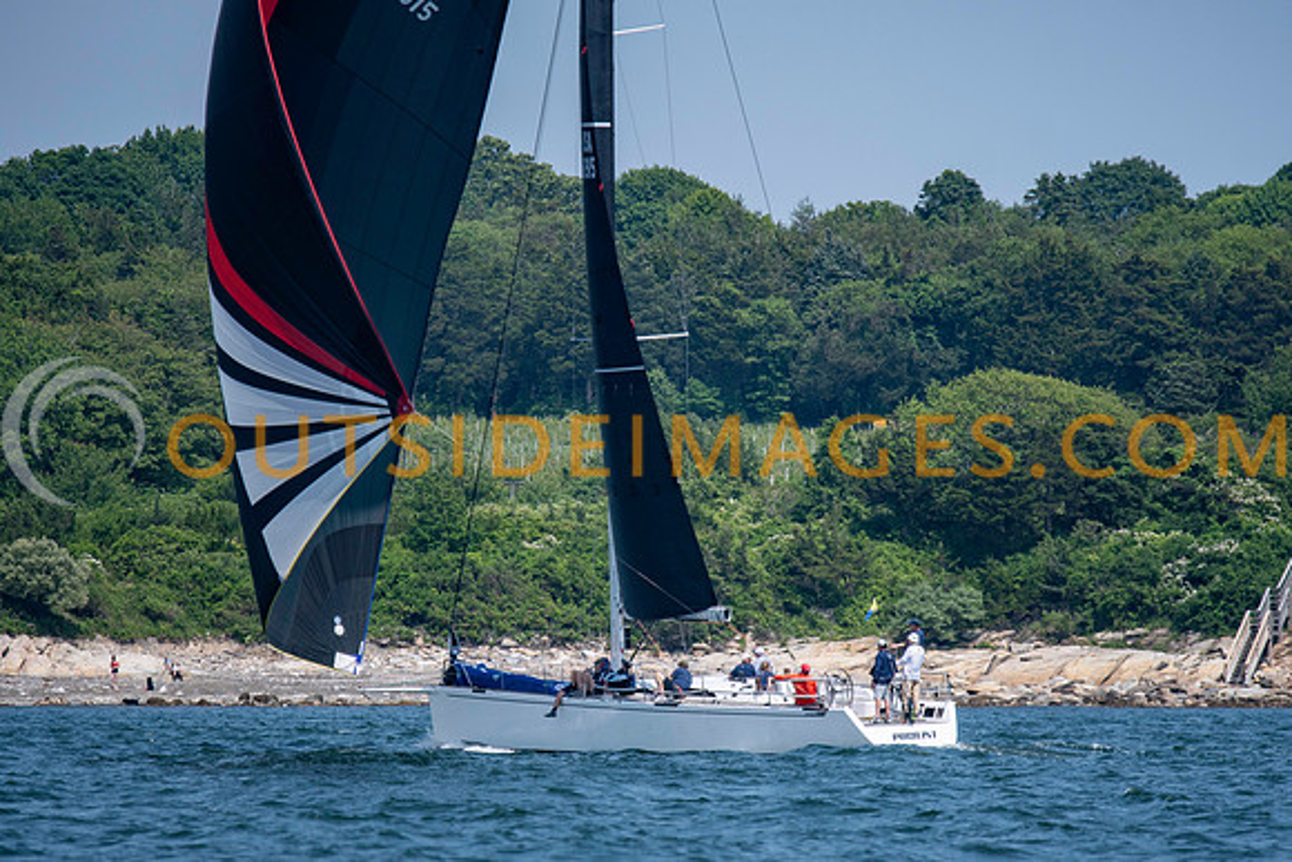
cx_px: 646
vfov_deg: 3.0
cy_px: 431
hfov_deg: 4.5
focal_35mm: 460
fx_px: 16523
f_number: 4
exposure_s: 1/2500
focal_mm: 300
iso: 200
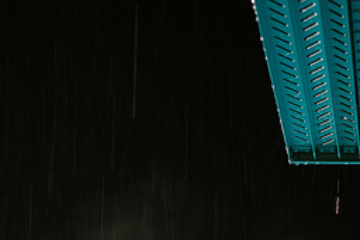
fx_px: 1161
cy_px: 227
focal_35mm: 116
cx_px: 413
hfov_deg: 17.0
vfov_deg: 11.7
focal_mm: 50
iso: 1250
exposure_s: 1/40
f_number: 2.2
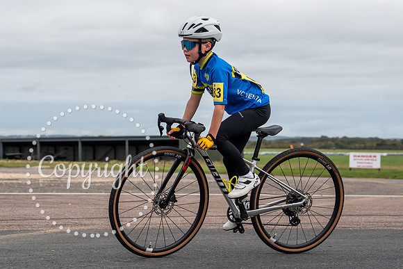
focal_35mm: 93
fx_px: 1044
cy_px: 142
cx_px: 129
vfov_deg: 14.7
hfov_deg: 21.8
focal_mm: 47
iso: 100
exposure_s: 1/1000
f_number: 3.5
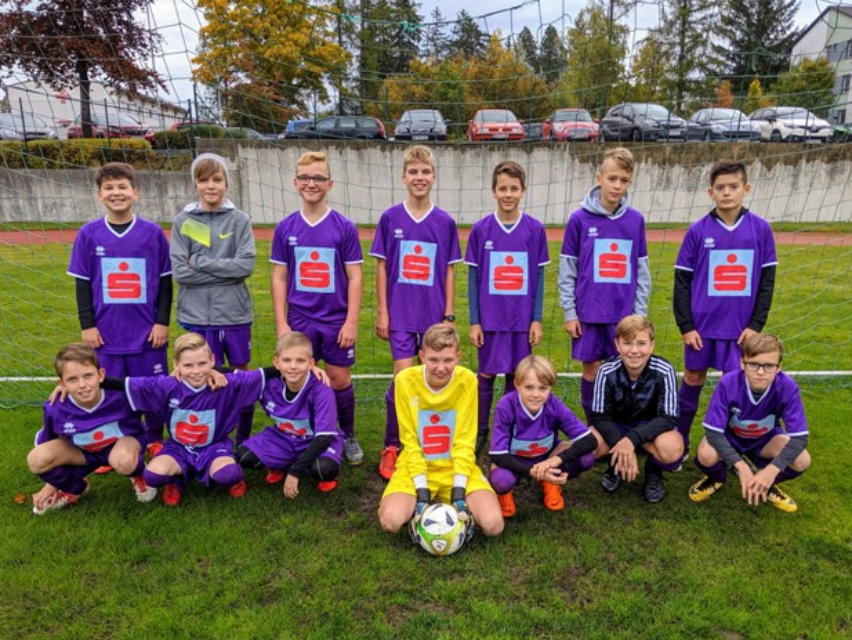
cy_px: 329
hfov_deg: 63.4
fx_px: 689
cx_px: 425
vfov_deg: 49.8
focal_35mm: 28
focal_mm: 4.44
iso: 47
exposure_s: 1/331
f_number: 1.8
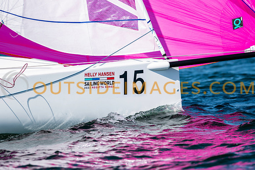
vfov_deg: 3.1
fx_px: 3188
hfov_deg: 4.6
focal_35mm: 450
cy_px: 85
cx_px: 128
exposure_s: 1/3200
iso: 200
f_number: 5
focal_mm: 300
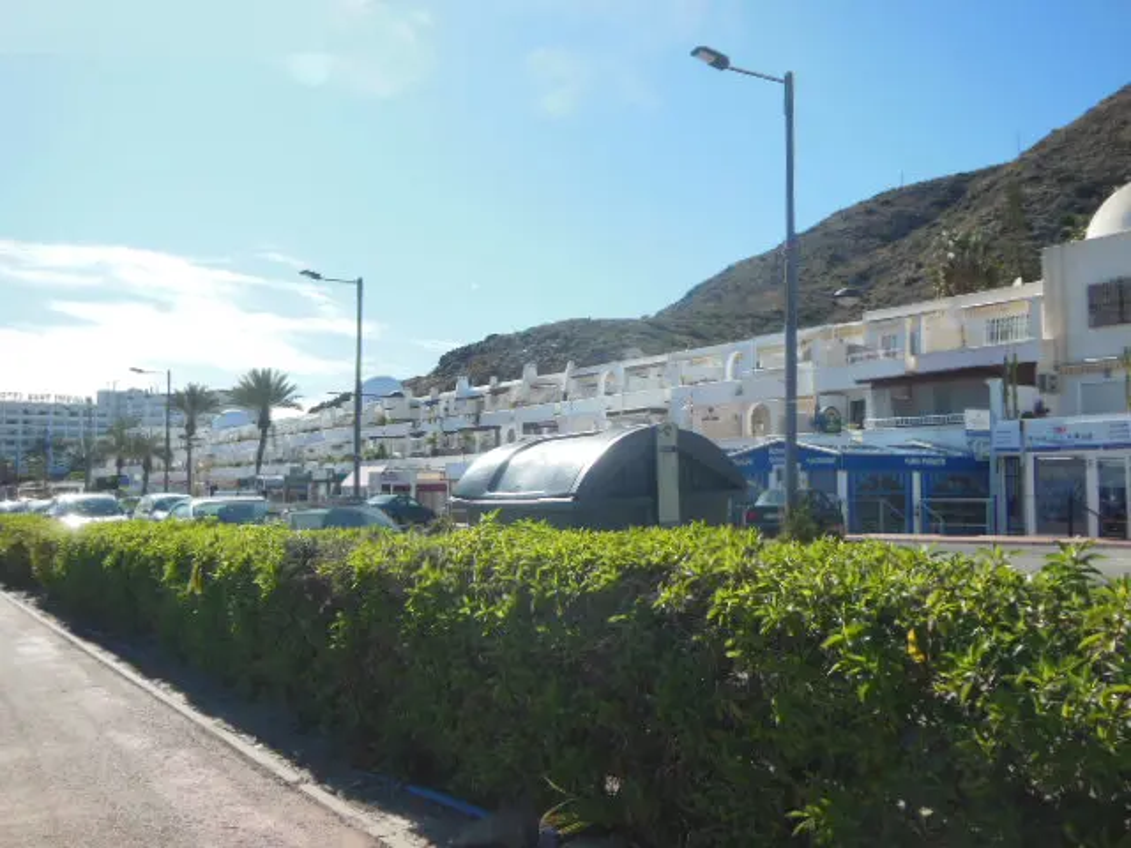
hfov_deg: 54.0
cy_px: 424
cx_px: 566
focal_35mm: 34
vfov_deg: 41.8
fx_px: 1111
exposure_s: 1/1000
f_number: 3.9
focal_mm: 6
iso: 125
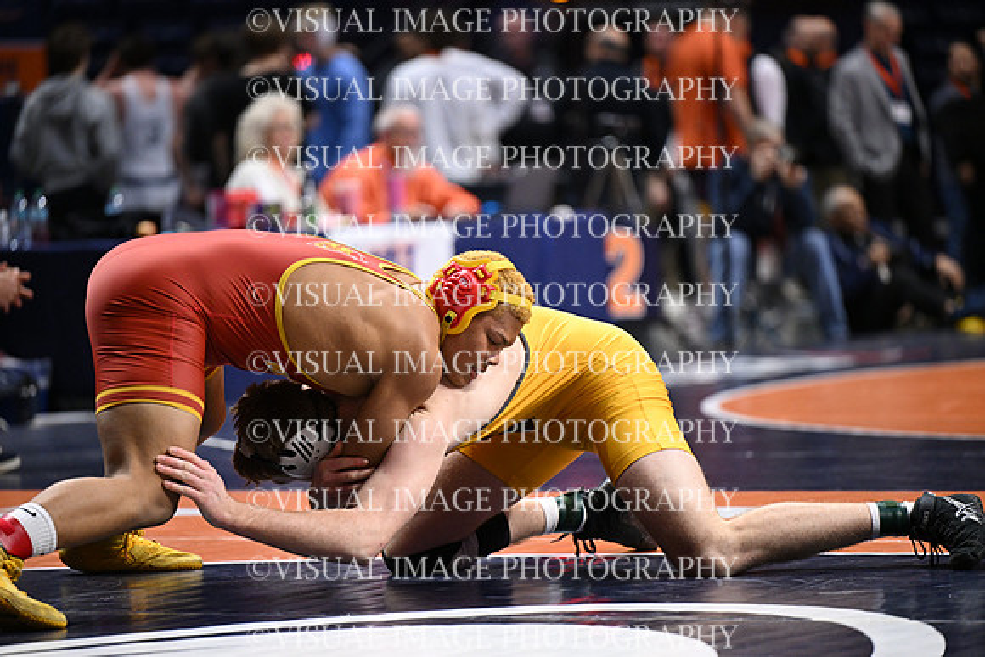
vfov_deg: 6.9
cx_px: 492
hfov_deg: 10.3
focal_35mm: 200
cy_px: 328
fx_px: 5473
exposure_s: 1/1000
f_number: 2.8
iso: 3200
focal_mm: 200
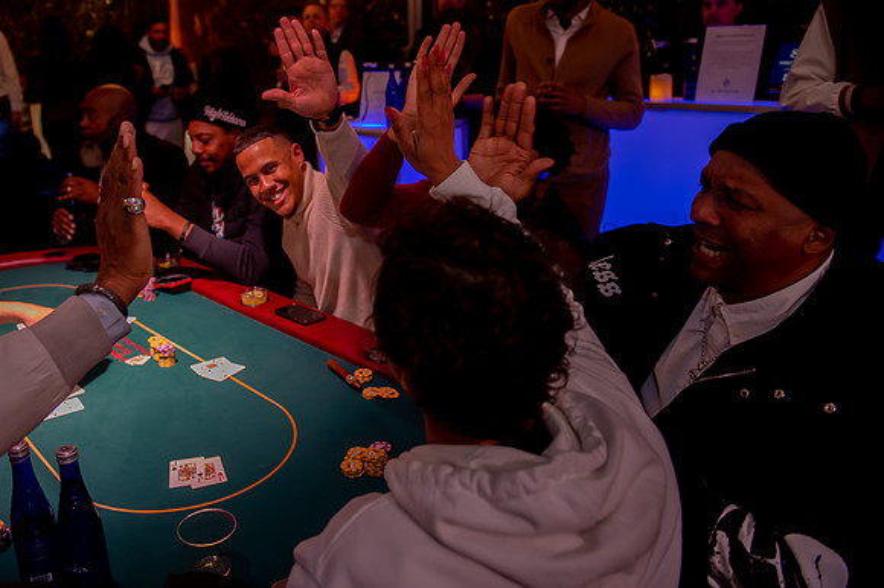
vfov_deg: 44.2
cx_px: 351
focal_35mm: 29
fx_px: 720
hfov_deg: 62.5
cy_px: 233
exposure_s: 1/320
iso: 3200
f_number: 2.8
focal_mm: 24
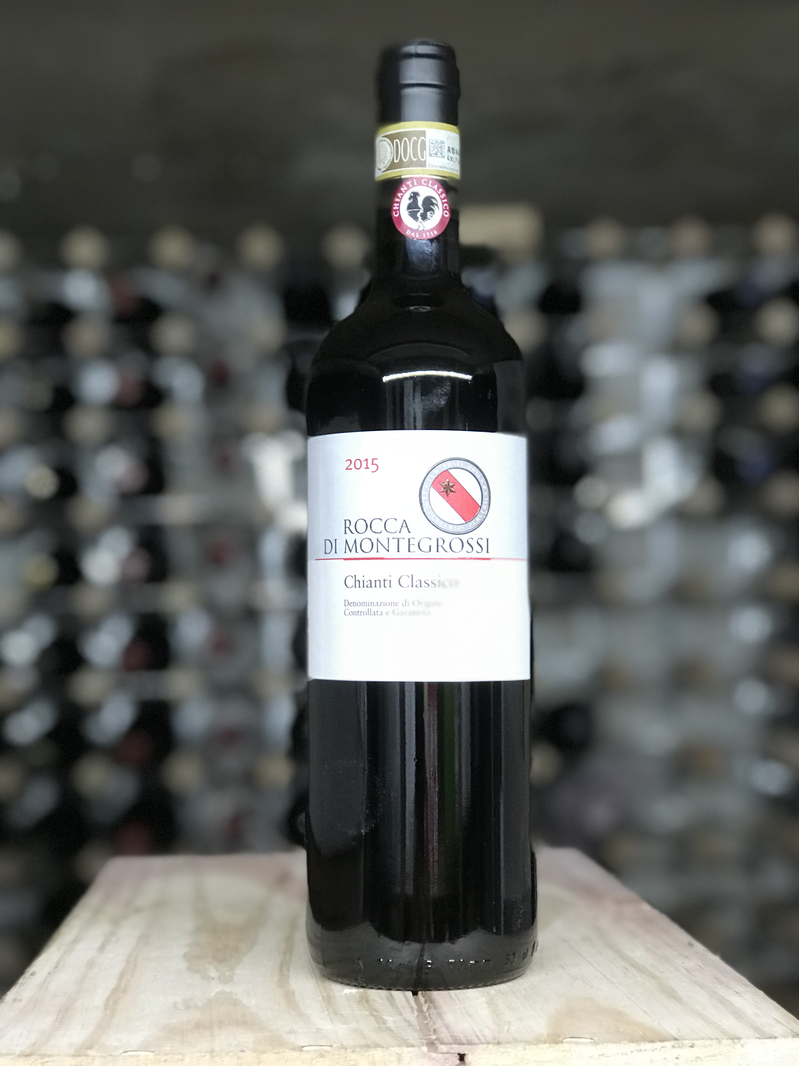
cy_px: 533
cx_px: 400
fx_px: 1754
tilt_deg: +5.1
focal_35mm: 57
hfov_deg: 25.7
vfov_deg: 33.8
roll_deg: +1.0
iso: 320
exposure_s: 1/50
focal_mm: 6.6
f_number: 2.8
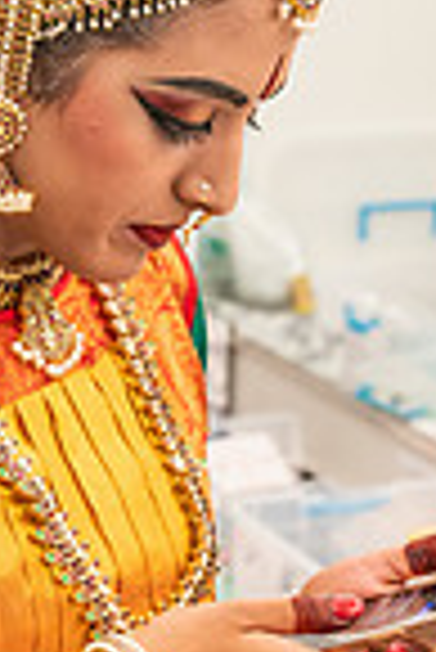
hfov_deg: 9.4
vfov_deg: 14.0
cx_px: 22
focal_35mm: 146
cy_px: 468
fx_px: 2646
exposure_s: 1/200
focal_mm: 47
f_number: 4.5
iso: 1000
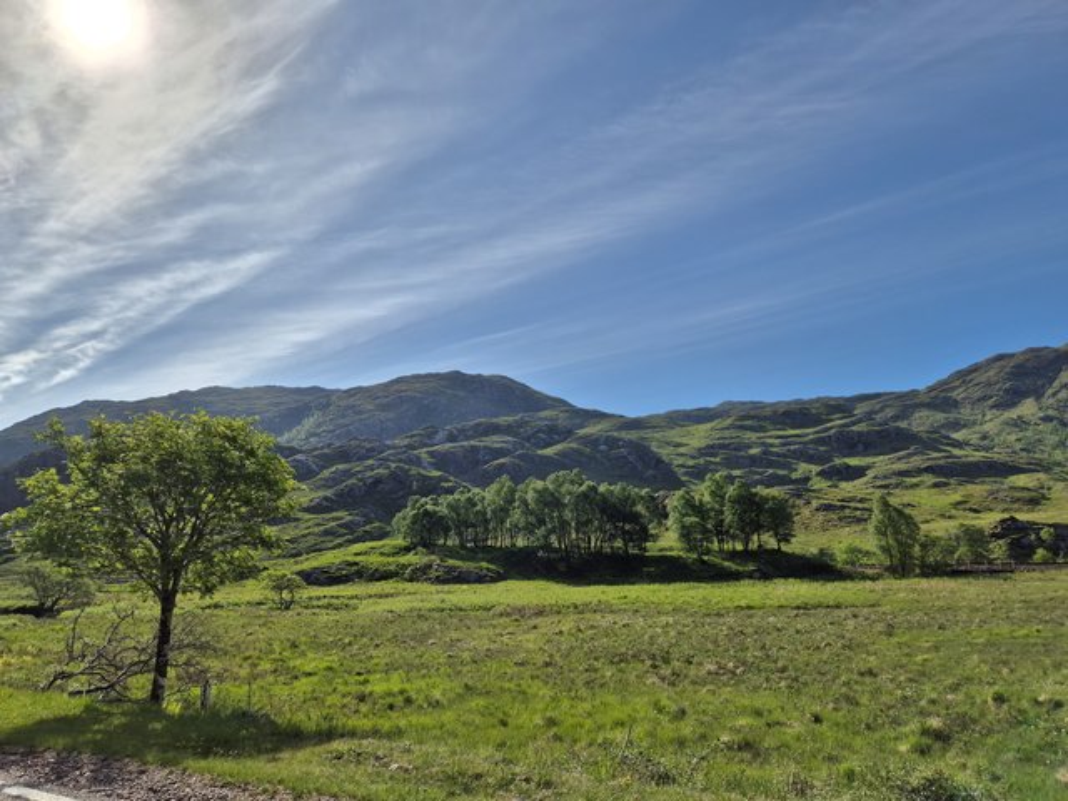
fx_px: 710
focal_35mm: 23
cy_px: 400
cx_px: 534
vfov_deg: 58.9
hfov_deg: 73.9
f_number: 1.8
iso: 25
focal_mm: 5.4
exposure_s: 1/6576
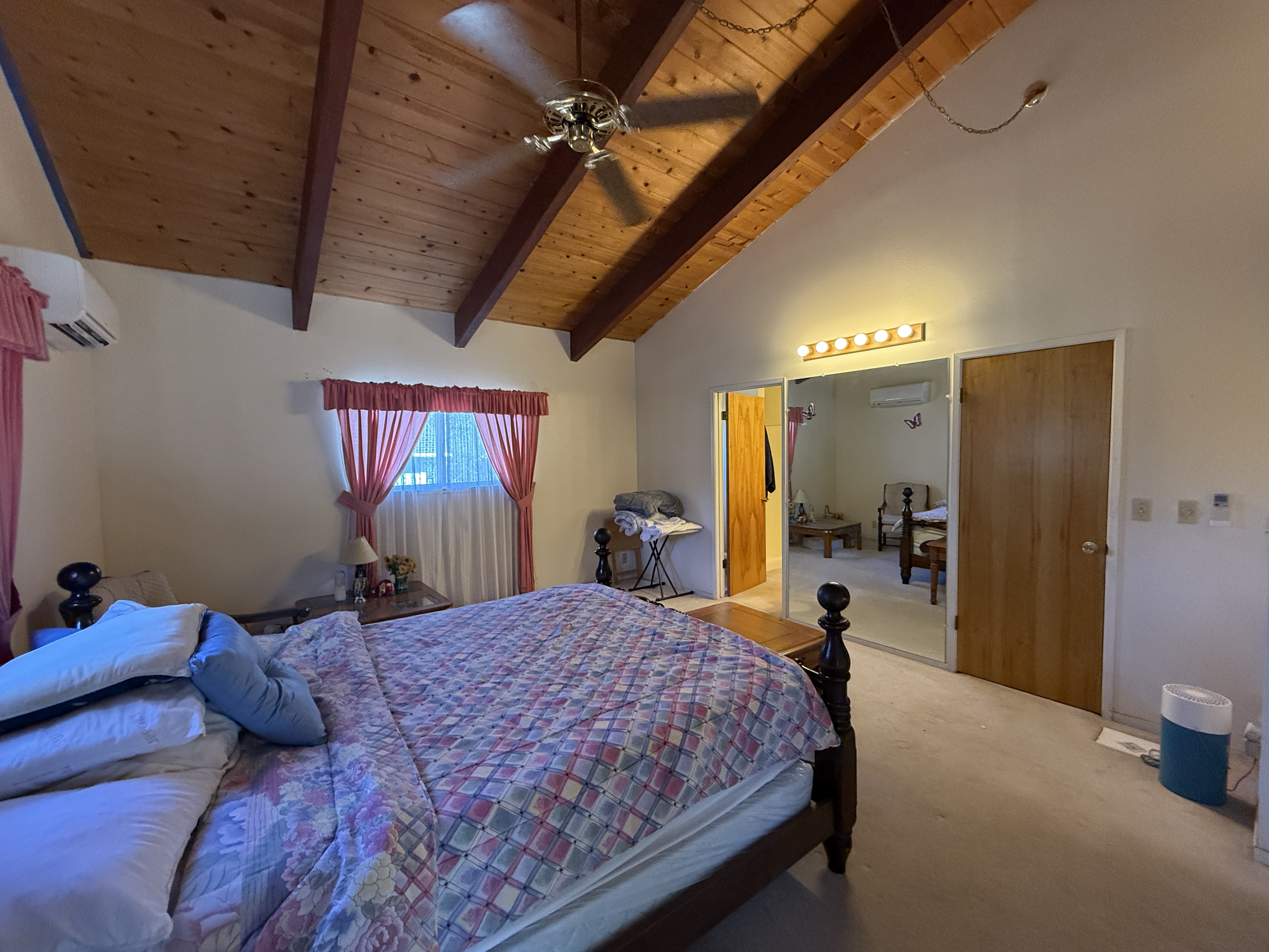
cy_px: 476
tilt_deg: -2.8
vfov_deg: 85.7
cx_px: 634
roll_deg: +0.8
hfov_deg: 102.1
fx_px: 513
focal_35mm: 14
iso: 500
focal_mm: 2.22
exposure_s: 1/120
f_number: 2.2
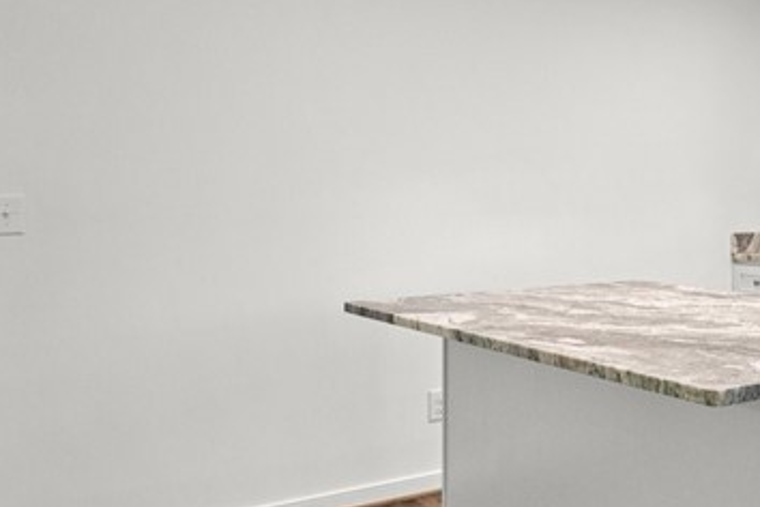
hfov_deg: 29.8
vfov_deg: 28.7
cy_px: 222
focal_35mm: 47
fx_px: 990
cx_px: 1071
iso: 1000
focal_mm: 15.3
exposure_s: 1/40
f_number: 7.1
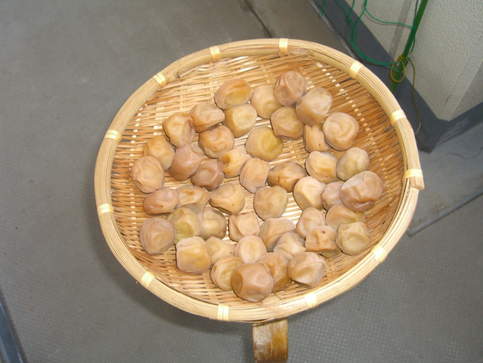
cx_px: 242
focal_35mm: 38
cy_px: 182
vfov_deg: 37.7
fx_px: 530
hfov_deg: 49.0
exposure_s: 1/80
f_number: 2.8
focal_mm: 7.9
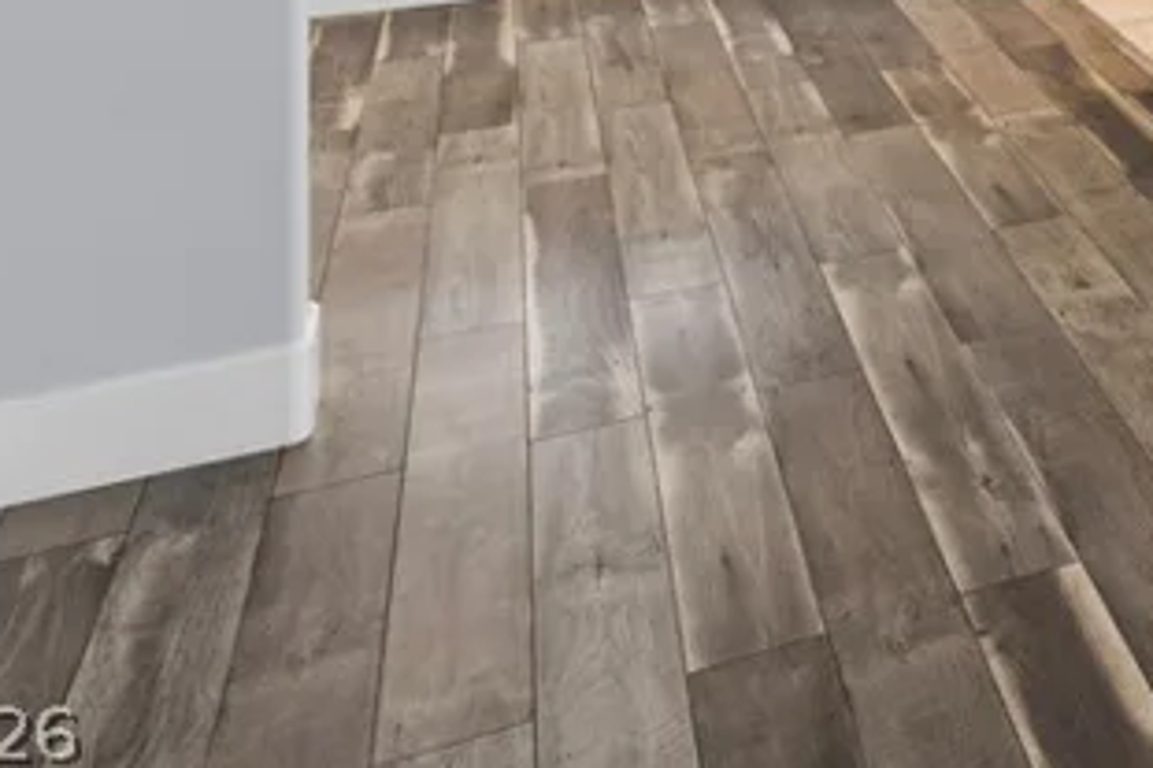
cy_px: -475
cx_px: 1609
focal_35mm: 56
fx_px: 1793
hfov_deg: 27.6
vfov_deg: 19.9
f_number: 8
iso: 400
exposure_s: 1/13
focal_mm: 17
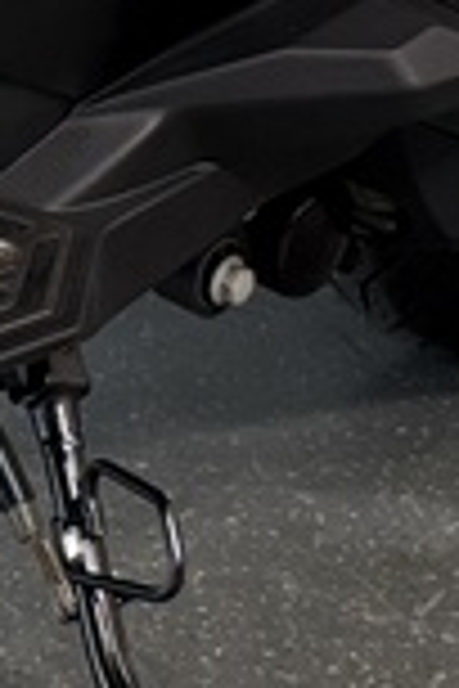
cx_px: -410
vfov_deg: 10.1
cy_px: -445
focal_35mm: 196
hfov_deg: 6.8
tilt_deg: -3.9
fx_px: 3748
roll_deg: +0.0
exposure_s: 1/100
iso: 100
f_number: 1.78
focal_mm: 6.76
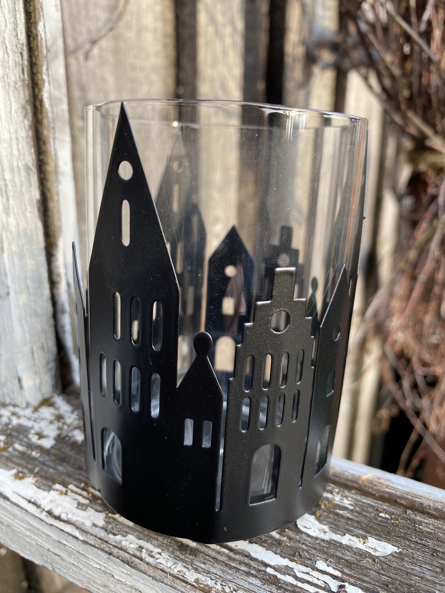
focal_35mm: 25
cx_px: 222
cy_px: 296
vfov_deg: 69.4
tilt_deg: -18.3
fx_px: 429
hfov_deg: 54.9
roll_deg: -1.4
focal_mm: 4.25
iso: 40
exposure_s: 1/122
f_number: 1.8
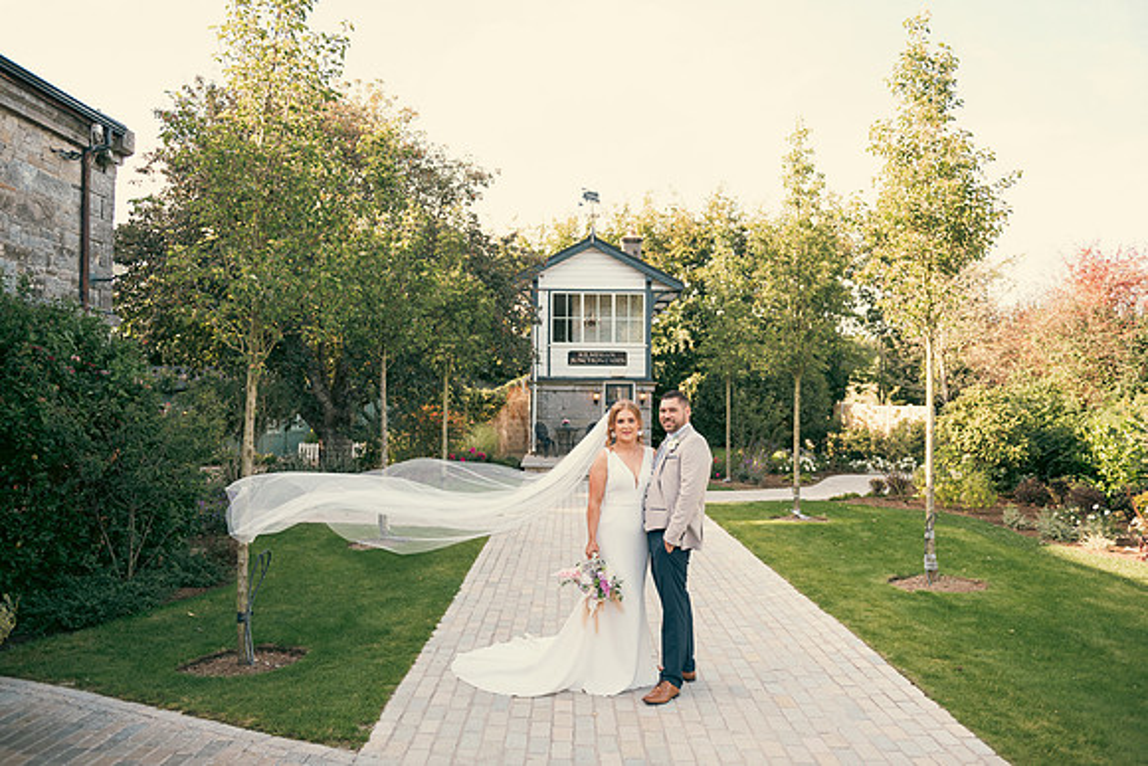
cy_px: 383
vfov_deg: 46.4
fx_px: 893
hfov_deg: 65.5
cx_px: 574
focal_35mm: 28
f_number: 3.5
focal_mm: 28
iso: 160
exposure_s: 1/200
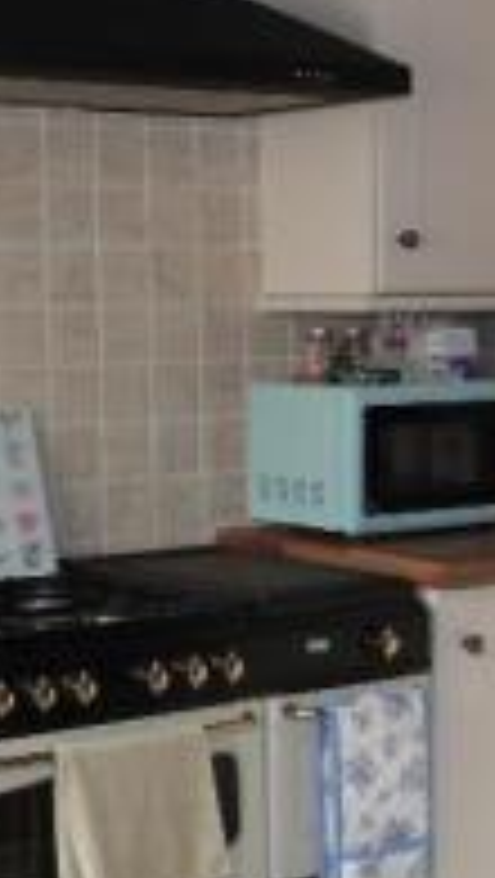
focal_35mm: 78
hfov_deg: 15.5
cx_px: 268
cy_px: 520
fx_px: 1816
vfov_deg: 27.1
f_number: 4.1
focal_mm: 4.3
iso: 126
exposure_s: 1/30
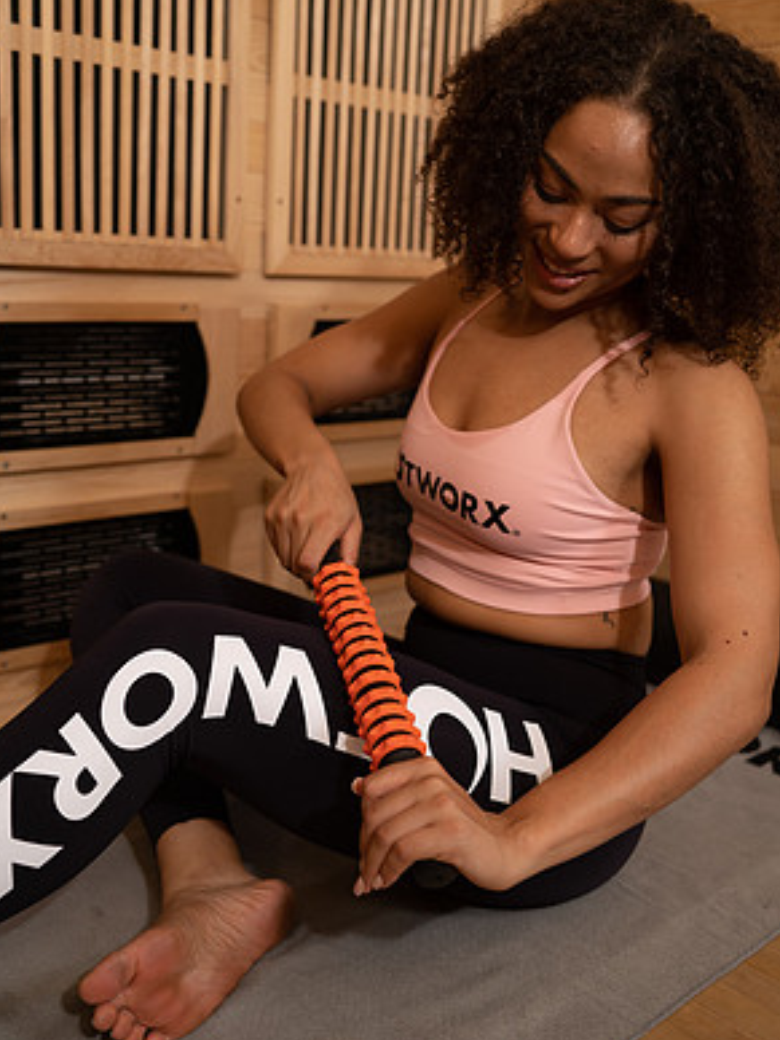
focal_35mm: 39
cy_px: 482
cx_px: 389
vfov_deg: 47.8
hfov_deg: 36.8
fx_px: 1172
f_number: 2.8
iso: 250
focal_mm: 35
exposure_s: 1/80
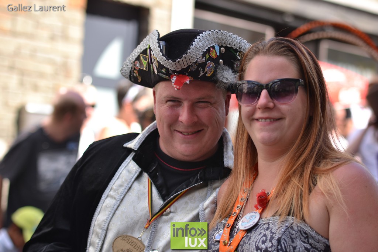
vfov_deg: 12.7
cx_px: 189
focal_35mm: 108
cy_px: 126
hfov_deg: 18.9
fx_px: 1134
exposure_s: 1/400
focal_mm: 72
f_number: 2.8
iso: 100
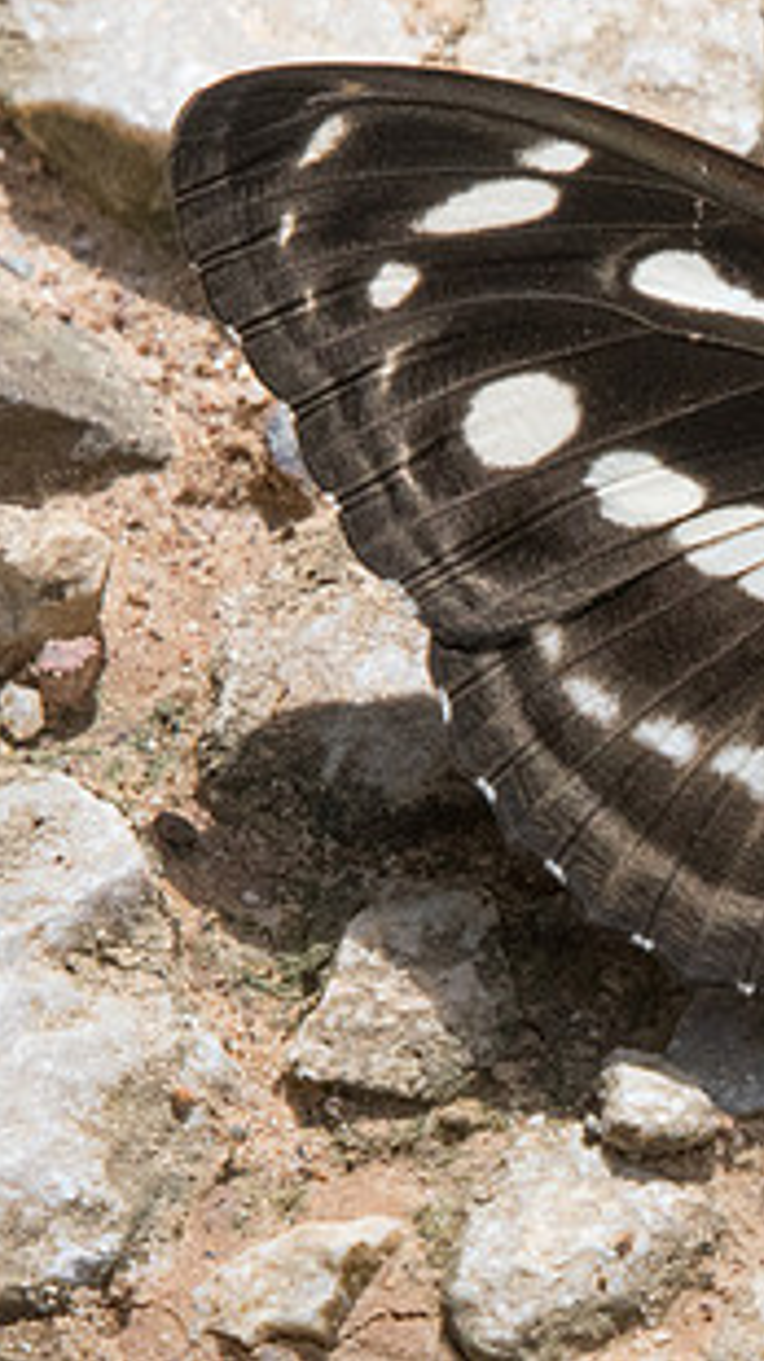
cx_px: 1371
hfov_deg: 0.7
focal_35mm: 1664
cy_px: 629
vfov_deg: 1.3
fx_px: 60026
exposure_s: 1/500
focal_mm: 400
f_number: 16
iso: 800
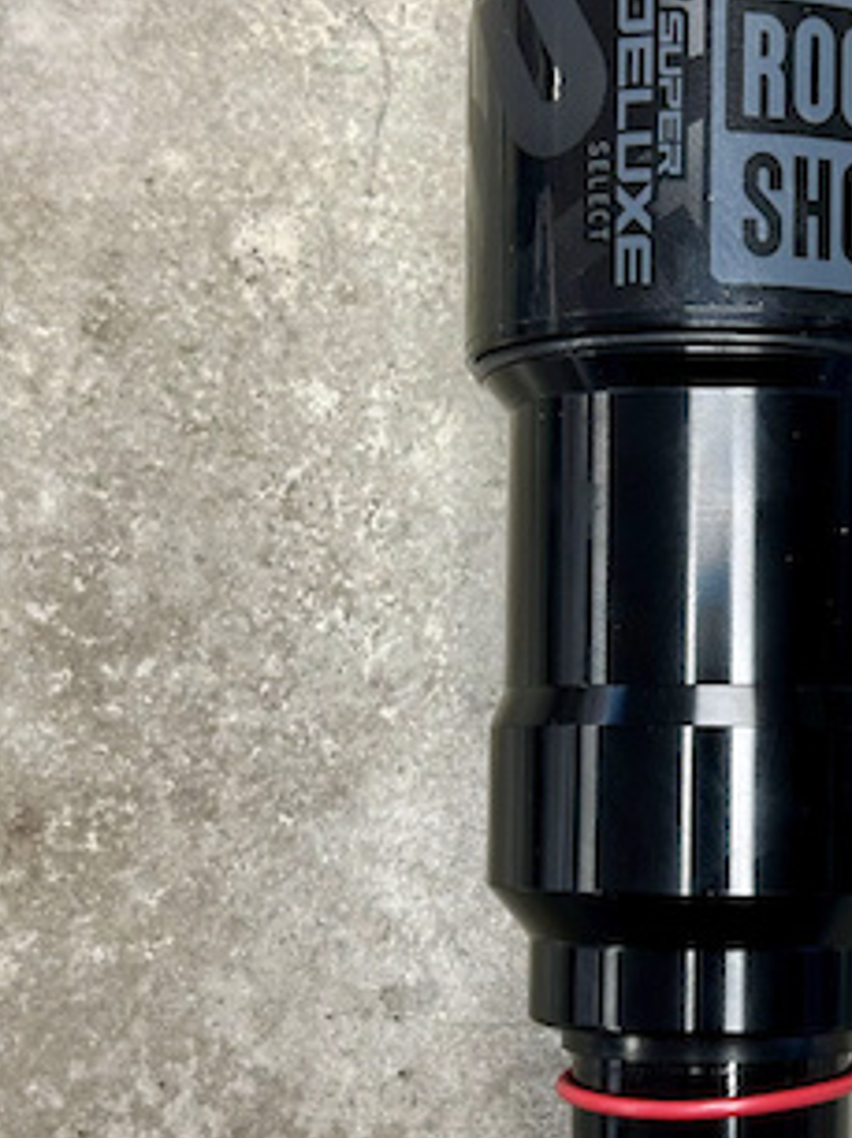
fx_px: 2235
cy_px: 658
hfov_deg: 21.0
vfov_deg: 28.5
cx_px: 811
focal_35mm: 68
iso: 80
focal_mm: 5.7
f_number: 1.5
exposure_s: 1/60
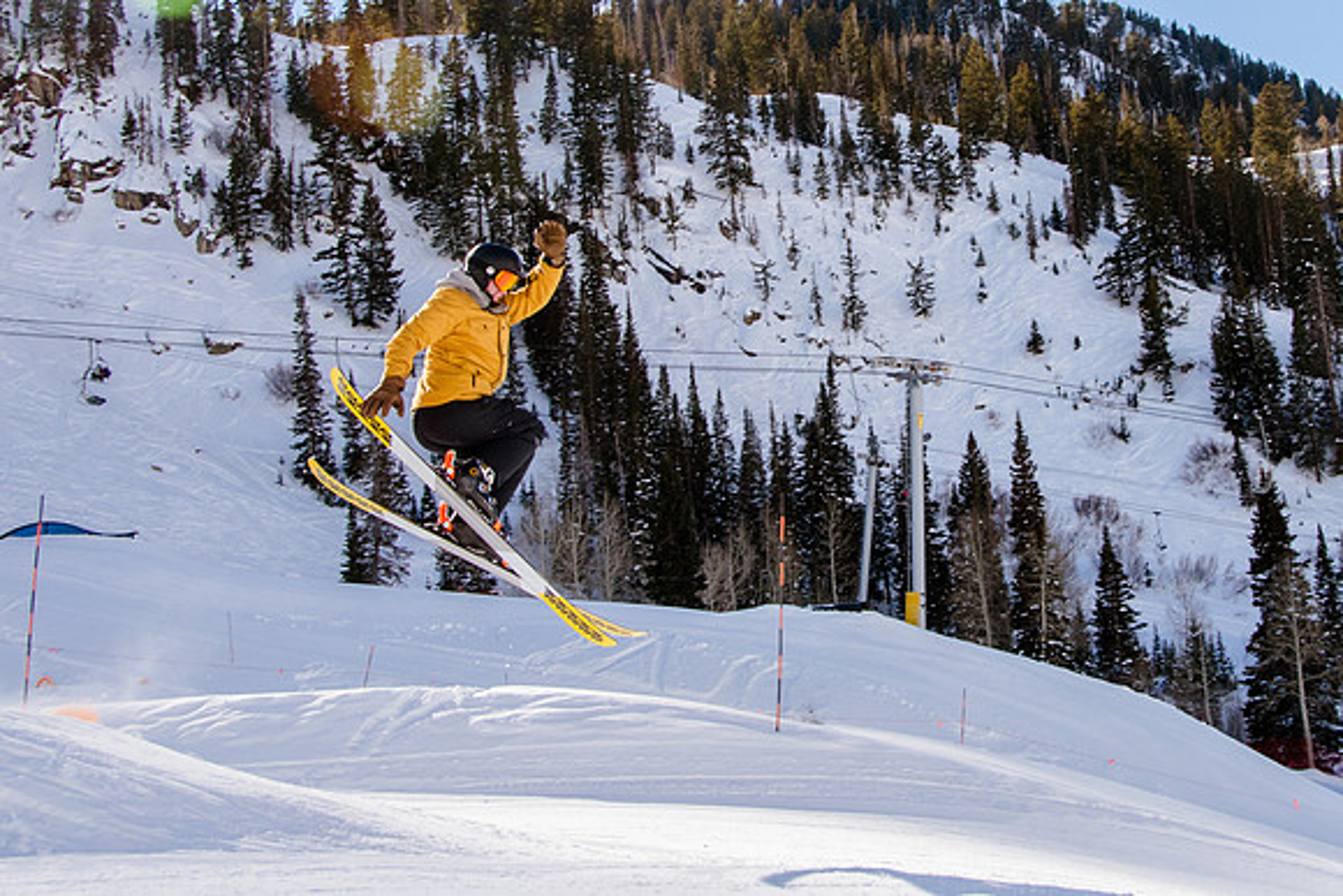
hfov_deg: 34.7
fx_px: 2127
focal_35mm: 57
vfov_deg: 23.7
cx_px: 911
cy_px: 288
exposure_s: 1/800
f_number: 8
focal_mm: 28
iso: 400
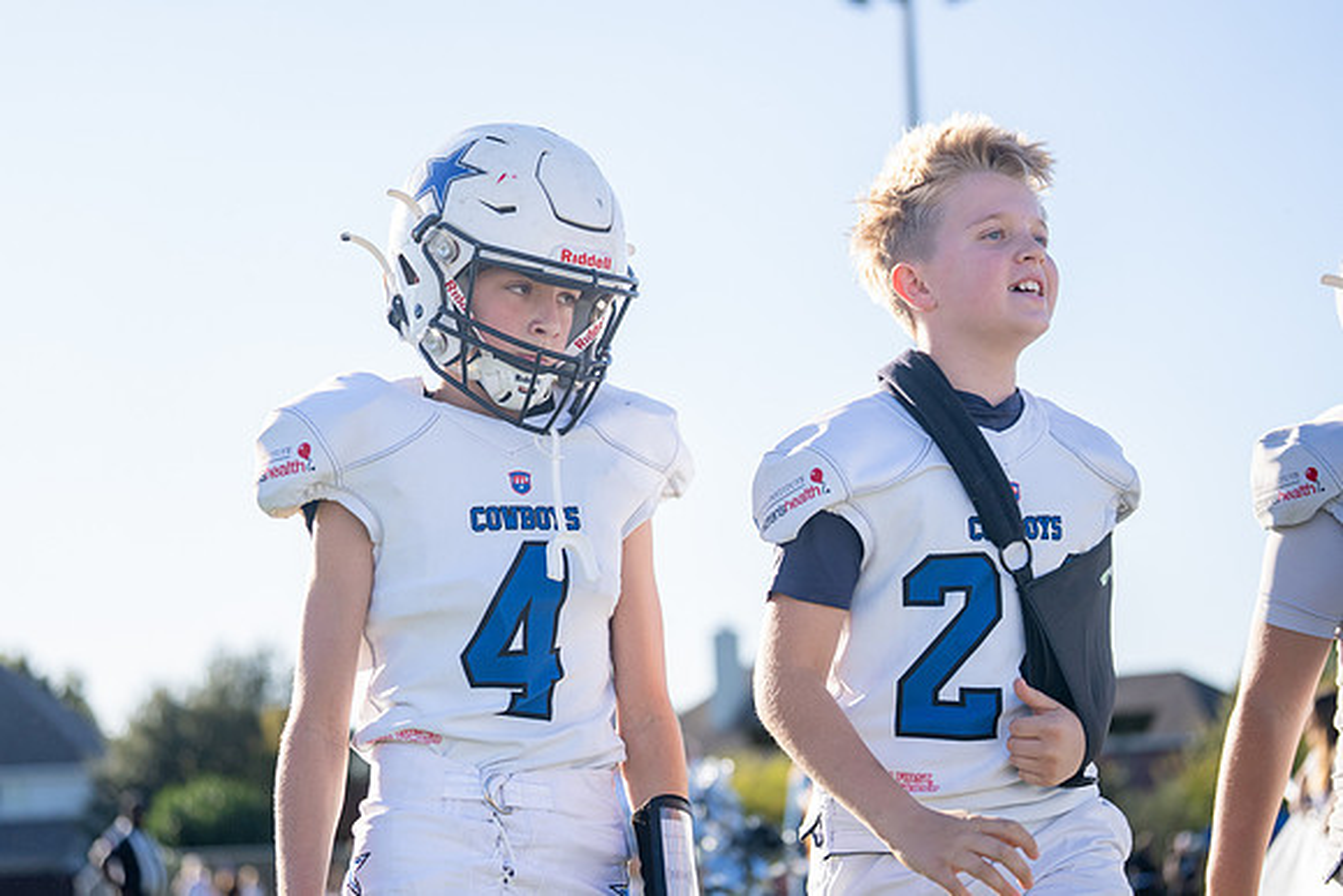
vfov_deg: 17.8
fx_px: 2869
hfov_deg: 26.3
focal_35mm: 77
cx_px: 608
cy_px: 414
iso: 320
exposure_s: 1/2500
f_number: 2.8
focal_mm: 70
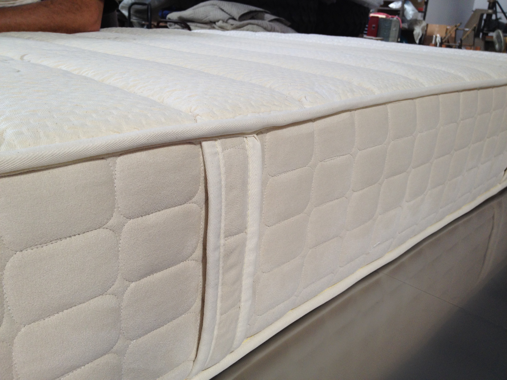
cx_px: 254
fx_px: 513
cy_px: 190
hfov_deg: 52.6
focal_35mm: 35
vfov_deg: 40.7
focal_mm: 4.28
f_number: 2.4
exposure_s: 1/30
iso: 64
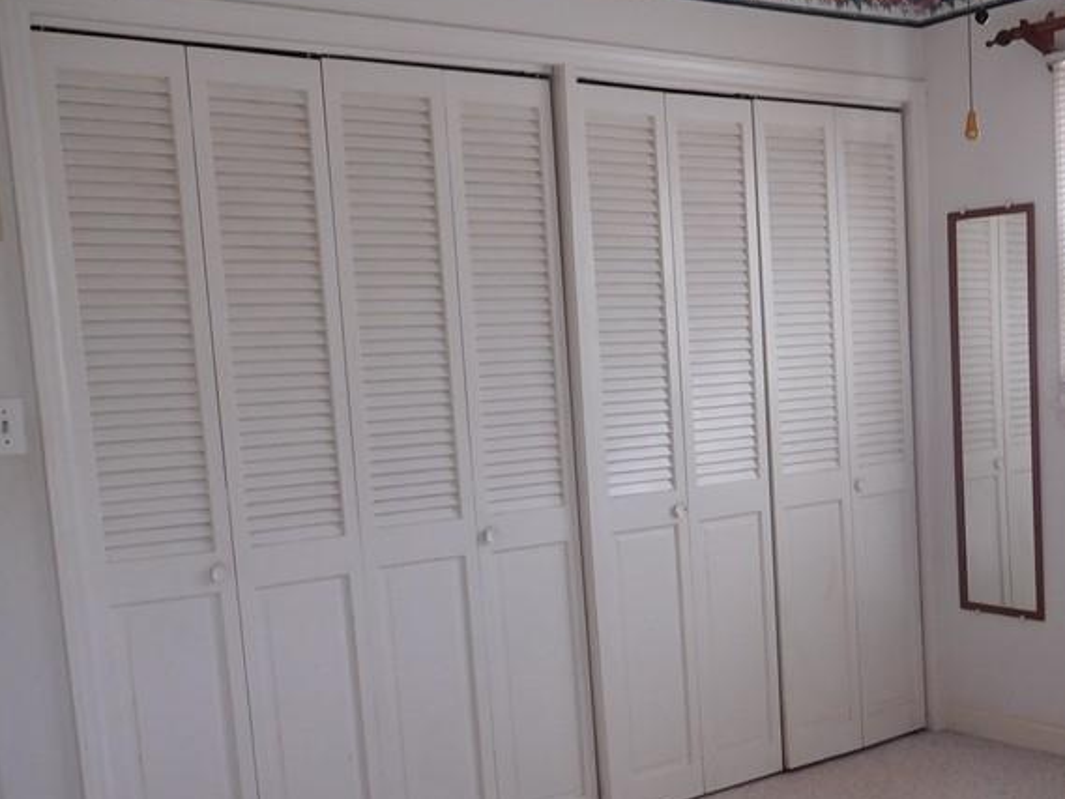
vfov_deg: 31.9
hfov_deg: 40.6
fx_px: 1385
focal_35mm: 45
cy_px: 541
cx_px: 824
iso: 125
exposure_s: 1/30
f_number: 3.4
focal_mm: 4.5
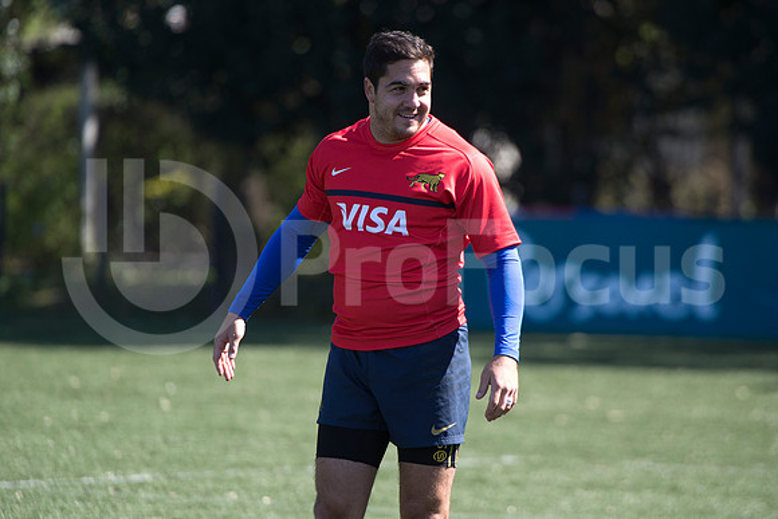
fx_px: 5836
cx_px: 389
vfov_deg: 5.1
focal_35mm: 270
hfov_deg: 7.6
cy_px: 260
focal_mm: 270
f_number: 4
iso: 250
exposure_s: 1/640
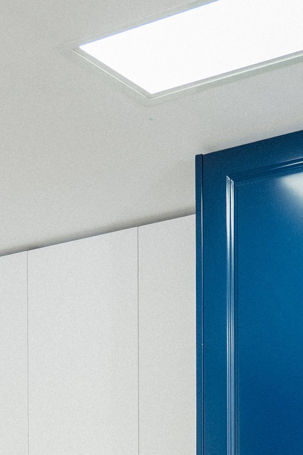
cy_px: 674
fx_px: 1288
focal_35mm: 102
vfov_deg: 18.0
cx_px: 73
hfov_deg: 13.4
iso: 640
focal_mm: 26
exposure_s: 1/60
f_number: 4
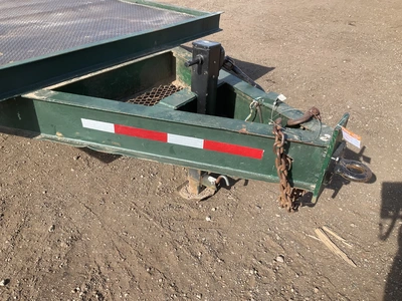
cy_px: 150
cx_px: 201
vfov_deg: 48.2
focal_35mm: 29
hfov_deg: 61.7
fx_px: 337
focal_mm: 3
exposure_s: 1/709
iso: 25
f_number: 1.8
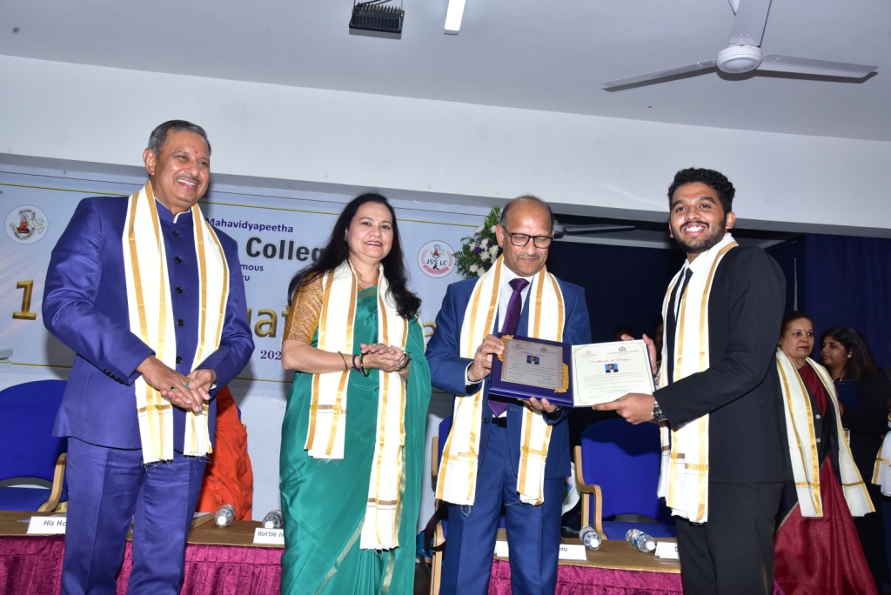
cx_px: 446
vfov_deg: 38.9
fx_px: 842
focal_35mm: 34
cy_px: 298
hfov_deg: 55.8
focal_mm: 34
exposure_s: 1/160
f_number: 8
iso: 800
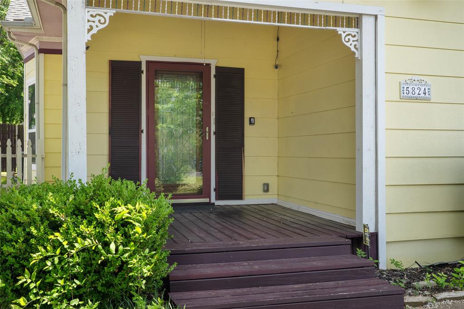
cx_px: 232
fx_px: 477
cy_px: 154
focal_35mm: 37
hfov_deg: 51.9
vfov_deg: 35.9
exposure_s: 1/60
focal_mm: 25
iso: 400
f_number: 10
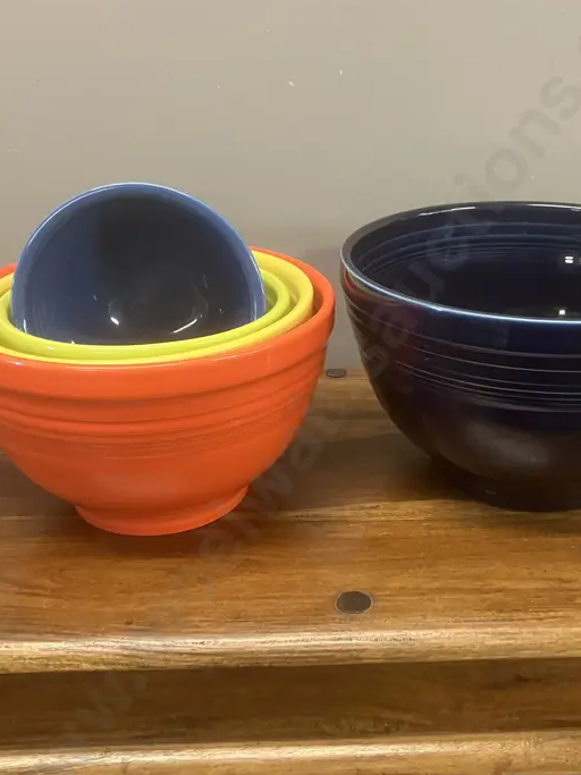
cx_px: 356
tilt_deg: -22.4
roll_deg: -0.3
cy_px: 369
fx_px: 940
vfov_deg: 44.8
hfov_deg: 34.2
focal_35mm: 42
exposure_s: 1/33
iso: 250
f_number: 1.8
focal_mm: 3.99
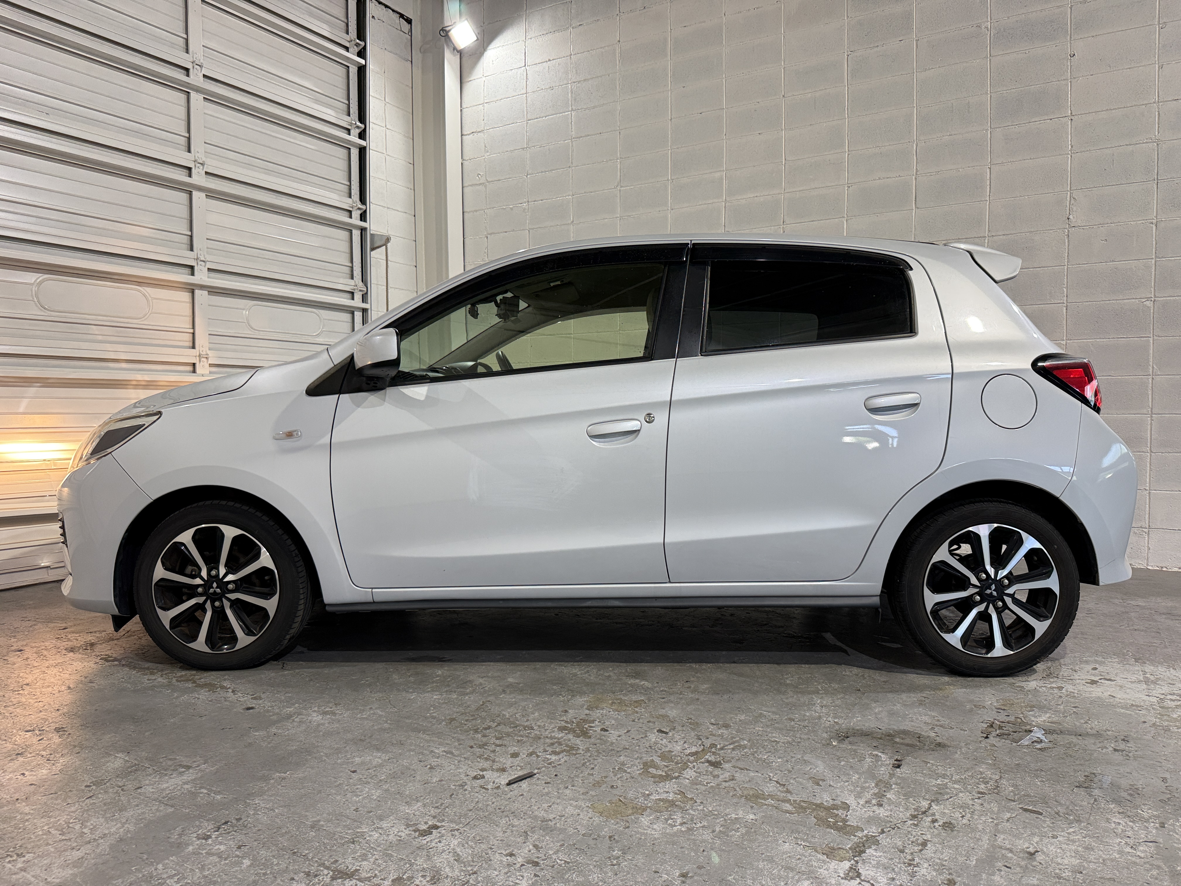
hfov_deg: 71.6
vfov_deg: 56.8
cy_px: 443
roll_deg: -0.1
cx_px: 590
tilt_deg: -2.0
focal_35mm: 24
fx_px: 819
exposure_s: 1/120
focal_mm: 6.76
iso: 200
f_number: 1.78
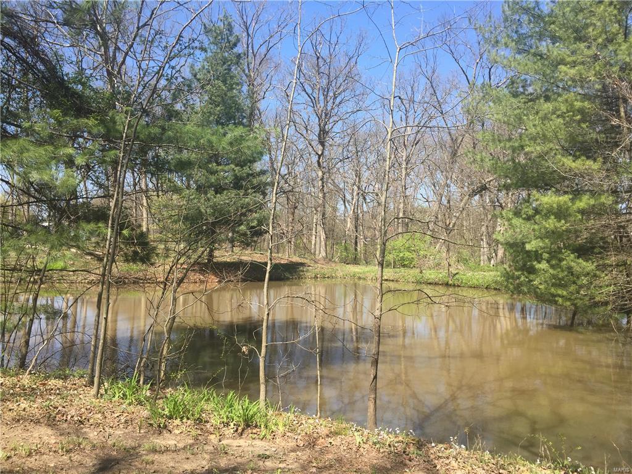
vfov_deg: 48.2
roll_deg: -0.3
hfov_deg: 61.7
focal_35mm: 29
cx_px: 316
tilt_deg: +1.4
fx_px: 529
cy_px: 237
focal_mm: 4.15
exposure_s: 1/898
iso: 32
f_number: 2.2
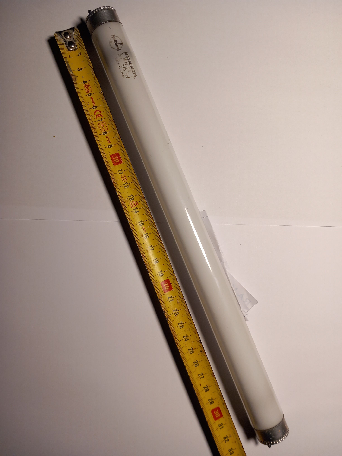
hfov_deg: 54.9
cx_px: 171
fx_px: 329
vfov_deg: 69.4
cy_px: 228
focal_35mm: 25
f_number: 2
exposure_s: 1/50
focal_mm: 4
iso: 50
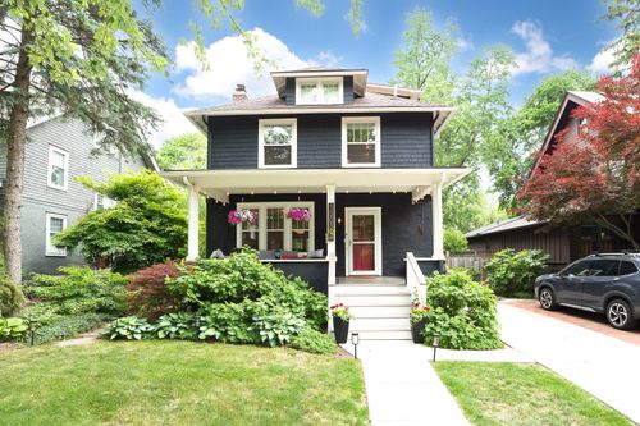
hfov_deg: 104.3
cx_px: 320
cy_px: 213
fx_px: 249
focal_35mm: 14
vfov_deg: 81.2
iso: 400
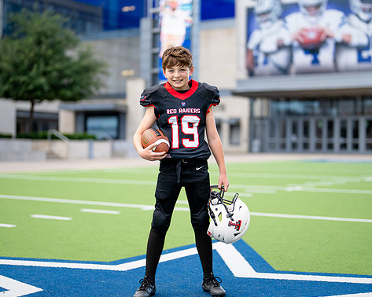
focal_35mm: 67
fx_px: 737
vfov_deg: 22.8
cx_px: 187
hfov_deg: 28.3
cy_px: 138
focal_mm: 50
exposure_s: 1/1600
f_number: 1.2
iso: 100
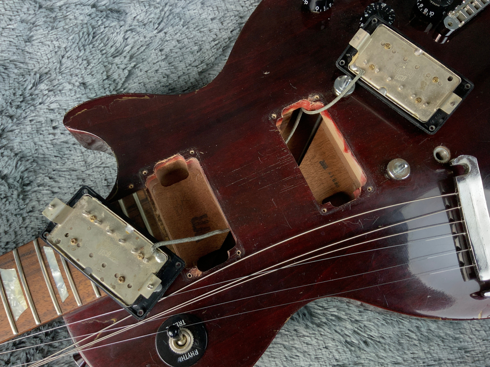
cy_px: 184
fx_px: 411
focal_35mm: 29
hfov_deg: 61.7
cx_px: 245
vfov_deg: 48.2
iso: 64
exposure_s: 1/50
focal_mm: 3
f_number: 1.8
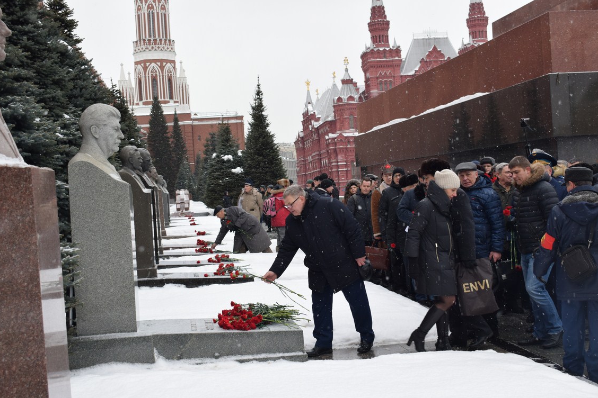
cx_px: 300
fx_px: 814
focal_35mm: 49
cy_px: 201
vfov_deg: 27.5
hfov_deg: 40.3
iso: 400
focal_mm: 32
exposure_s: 1/160
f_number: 6.3
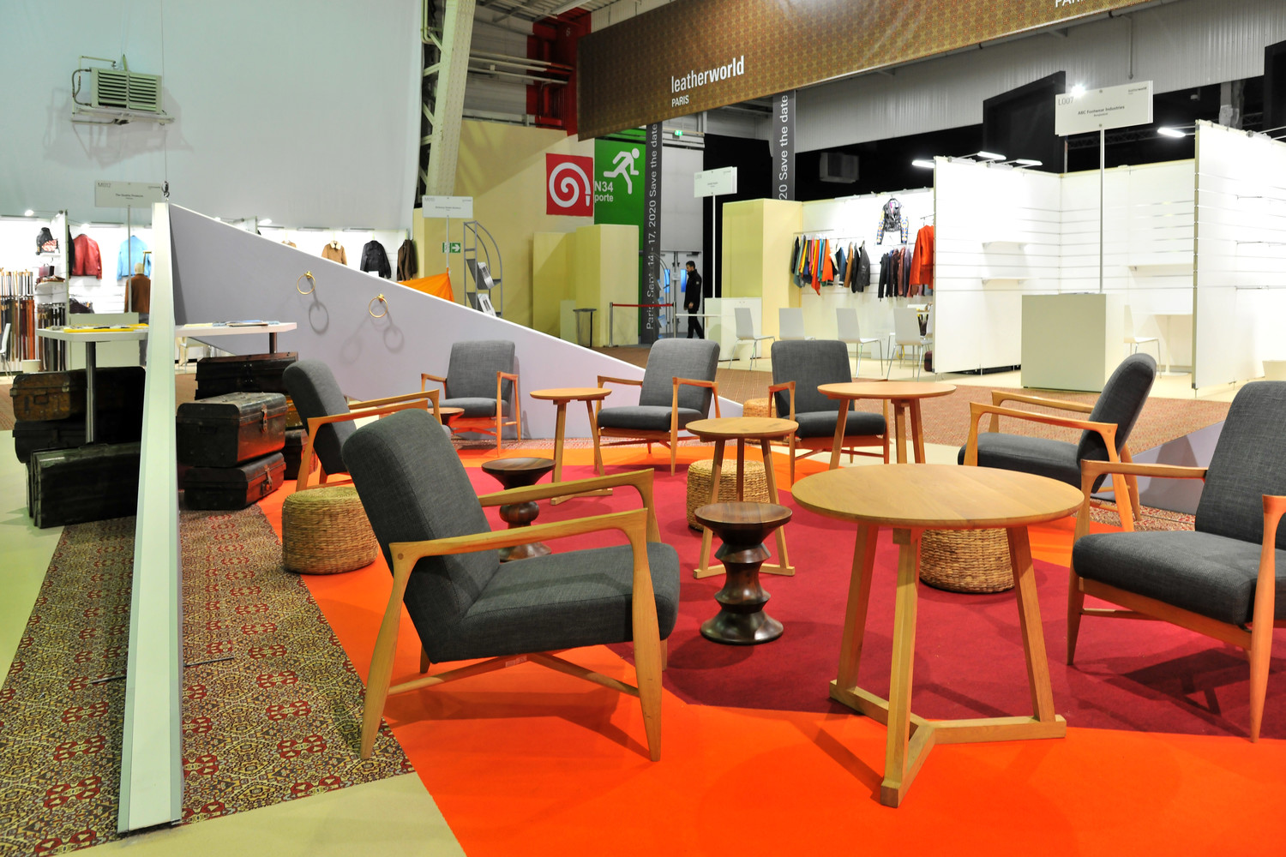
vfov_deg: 53.1
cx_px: 643
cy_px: 428
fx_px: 857
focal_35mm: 24
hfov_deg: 73.7
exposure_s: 1/45
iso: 800
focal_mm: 24
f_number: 4.8
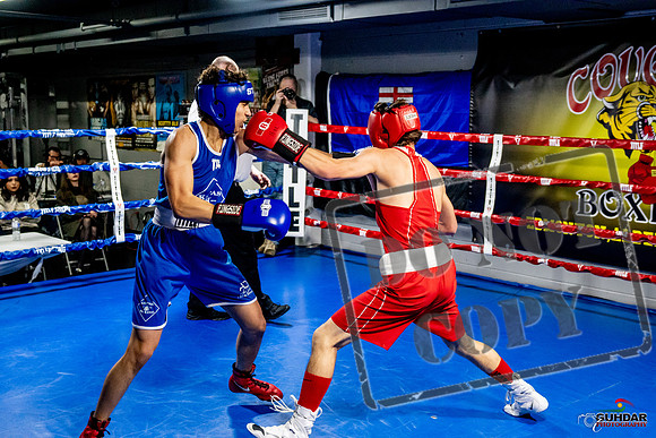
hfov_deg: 45.4
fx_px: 784
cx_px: 328
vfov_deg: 31.2
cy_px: 219
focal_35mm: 43
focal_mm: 29
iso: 5000
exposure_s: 1/800
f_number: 2.8
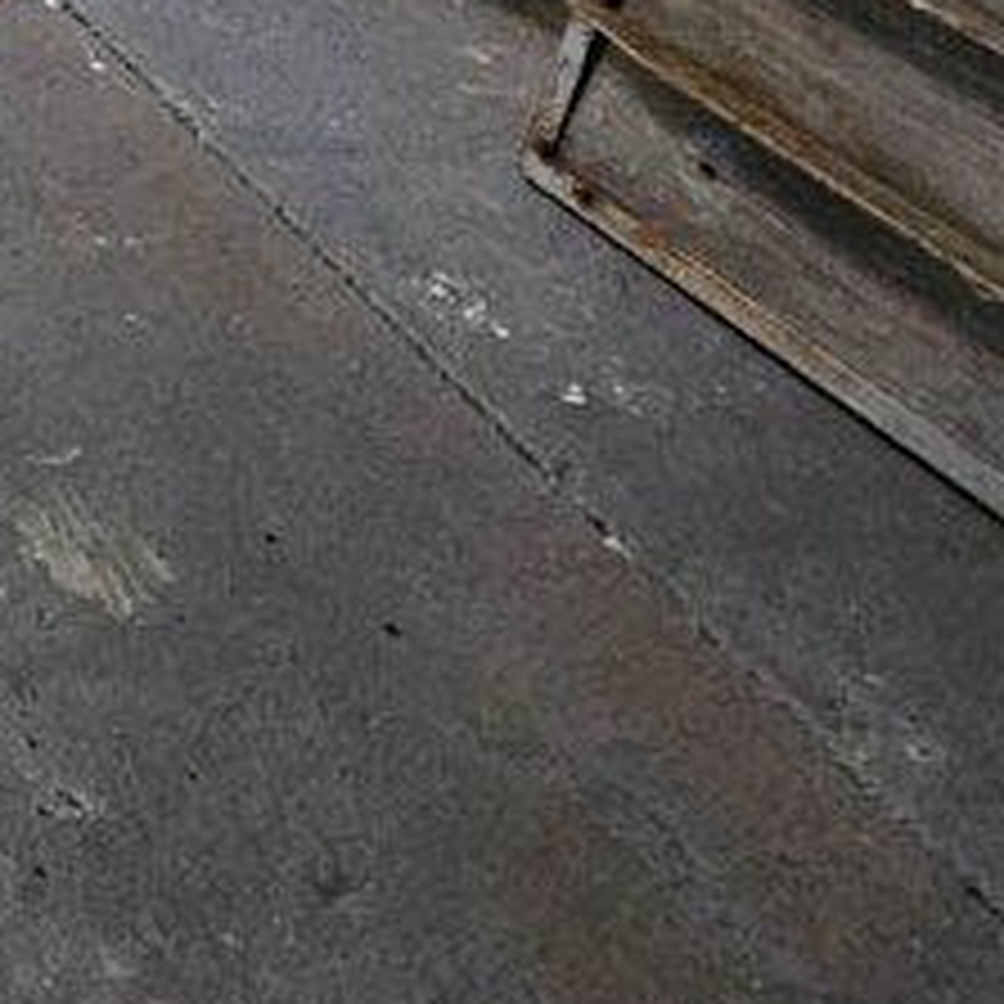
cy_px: -950
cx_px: -1184
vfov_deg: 16.9
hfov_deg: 15.6
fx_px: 2592
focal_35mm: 79
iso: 400
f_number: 2.2
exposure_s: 1/30
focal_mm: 2.2
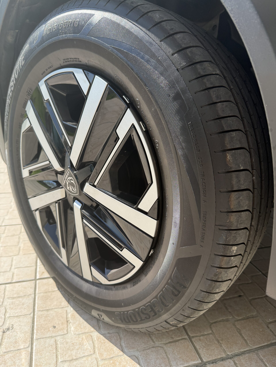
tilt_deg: -20.2
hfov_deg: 56.8
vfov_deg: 71.6
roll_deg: -4.4
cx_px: 138
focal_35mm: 24
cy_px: 184
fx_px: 255
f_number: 1.78
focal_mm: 6.76
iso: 100
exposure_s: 1/2232
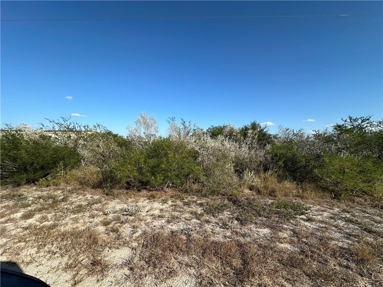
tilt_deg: +0.4
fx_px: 155
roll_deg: -1.1
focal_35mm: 14
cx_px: 192
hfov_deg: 102.1
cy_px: 144
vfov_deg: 85.7
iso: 40
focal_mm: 2.22
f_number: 2.2
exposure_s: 1/1855
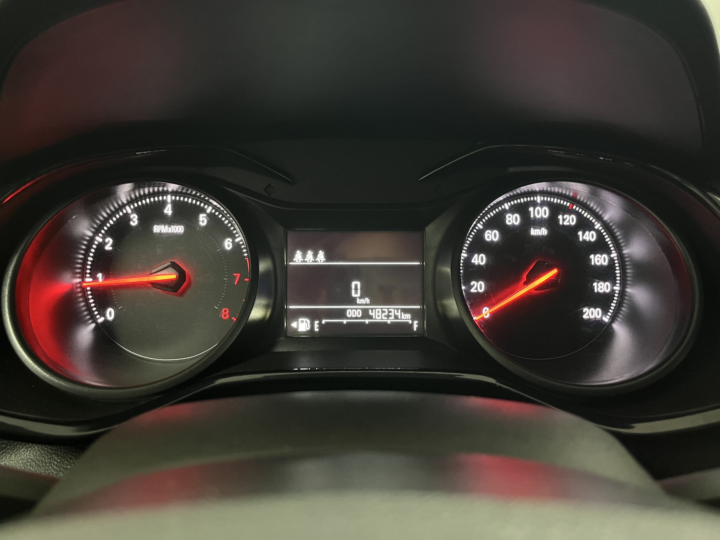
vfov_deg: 53.1
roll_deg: +0.0
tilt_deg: -17.9
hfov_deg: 67.3
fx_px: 541
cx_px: 360
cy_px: 270
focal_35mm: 26
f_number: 1.6
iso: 1000
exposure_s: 1/30
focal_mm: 5.1
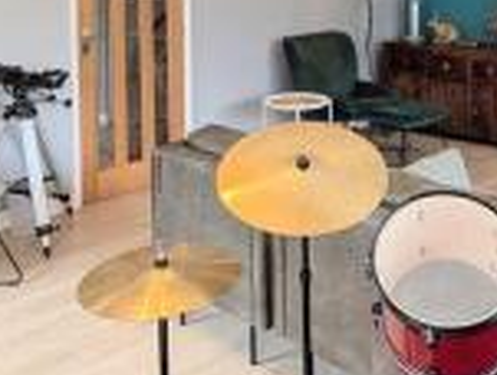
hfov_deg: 40.4
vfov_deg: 28.8
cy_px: -35
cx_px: 352
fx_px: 662
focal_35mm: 46
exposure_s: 1/100
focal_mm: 2.02
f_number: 1.7
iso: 141
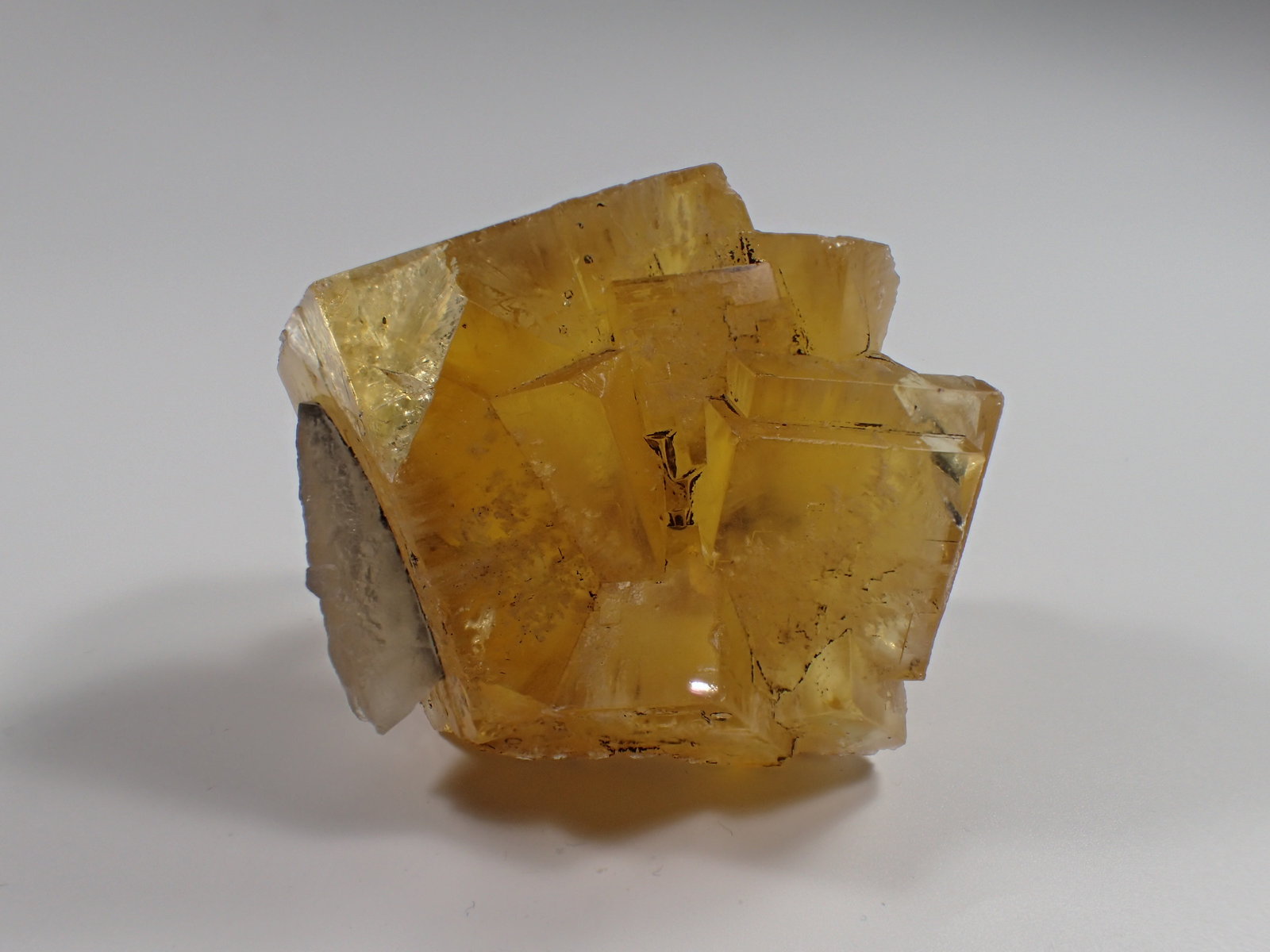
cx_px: 635
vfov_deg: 46.8
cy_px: 476
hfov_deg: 60.0
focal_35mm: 30
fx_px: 1101
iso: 100
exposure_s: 1/160
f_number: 3.2
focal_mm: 5.5
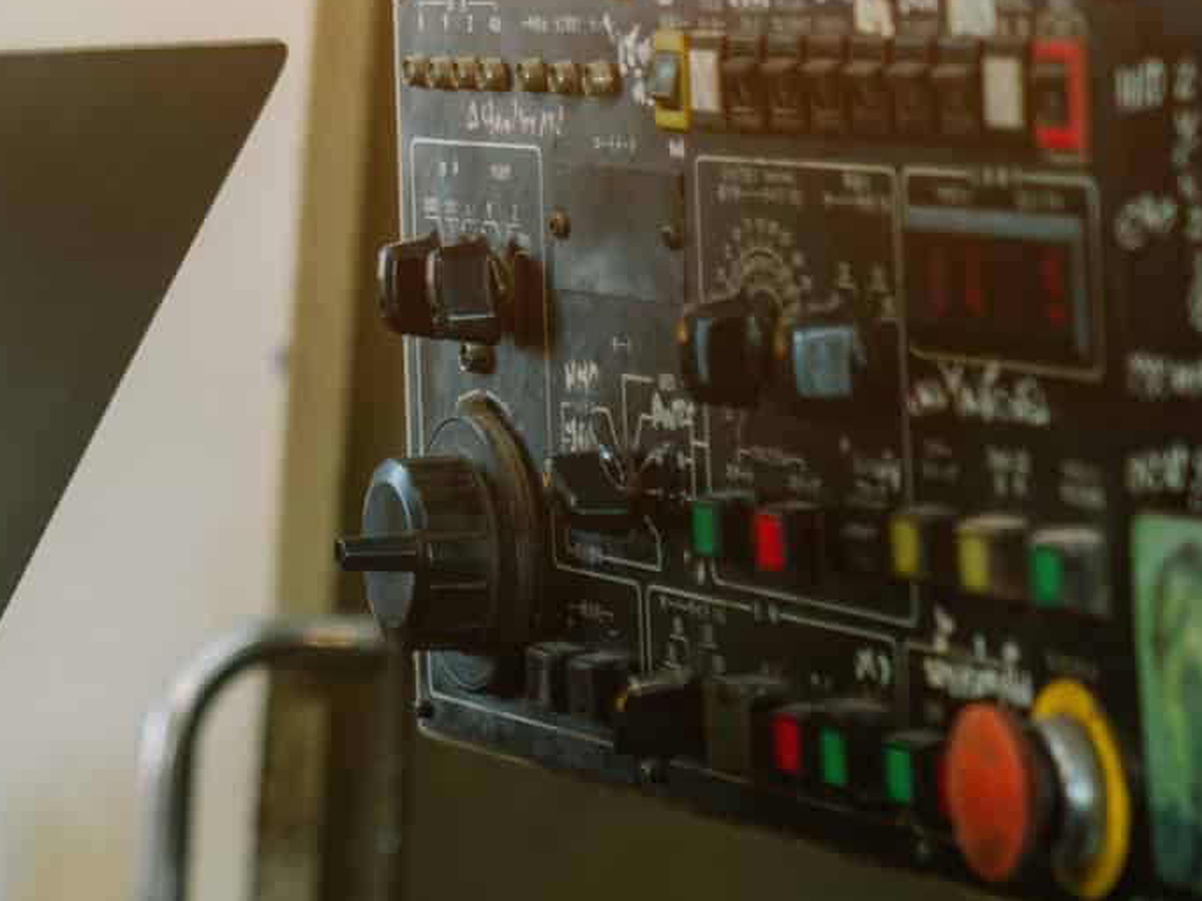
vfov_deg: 7.2
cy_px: -131
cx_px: -738
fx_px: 7151
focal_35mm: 206
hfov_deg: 9.3
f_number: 2.8
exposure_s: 1/160
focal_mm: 62
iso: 200
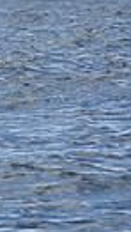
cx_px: -374
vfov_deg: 2.3
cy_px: -29
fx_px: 5712
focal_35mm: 928
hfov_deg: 1.3
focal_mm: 200
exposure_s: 1/800
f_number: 10
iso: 250
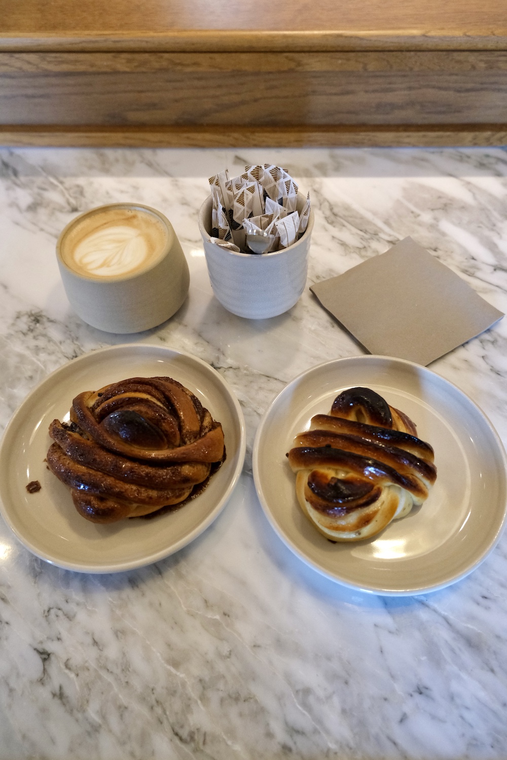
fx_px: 486
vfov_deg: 76.1
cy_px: 380
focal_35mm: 23
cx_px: 254
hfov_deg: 55.1
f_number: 3.5
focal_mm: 15
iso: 2500
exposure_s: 1/100
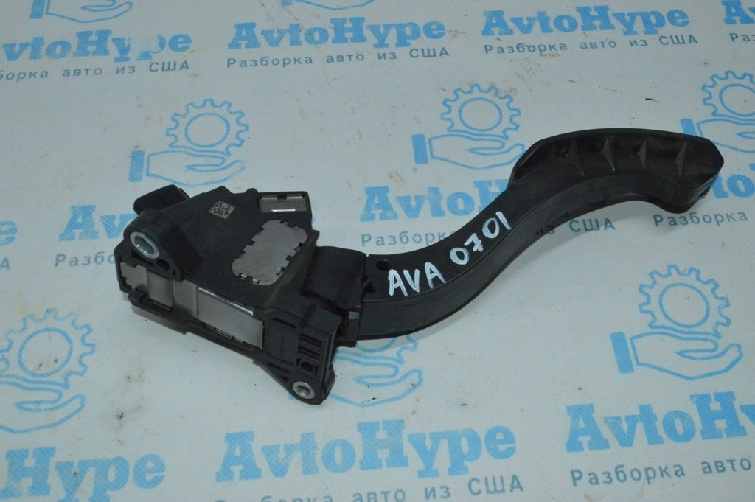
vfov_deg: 35.4
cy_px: 251
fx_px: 786
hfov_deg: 51.3
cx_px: 378
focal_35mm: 38
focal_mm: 25
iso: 4500
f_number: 16
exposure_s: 1/200
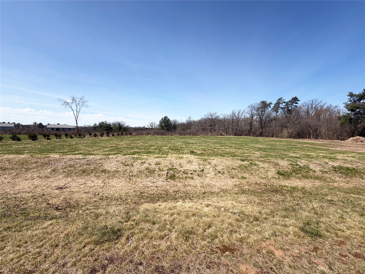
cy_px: 137
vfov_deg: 85.7
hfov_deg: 102.1
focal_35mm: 14
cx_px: 182
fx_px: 148
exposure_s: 1/1001
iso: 20
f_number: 2.2
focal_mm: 2.22
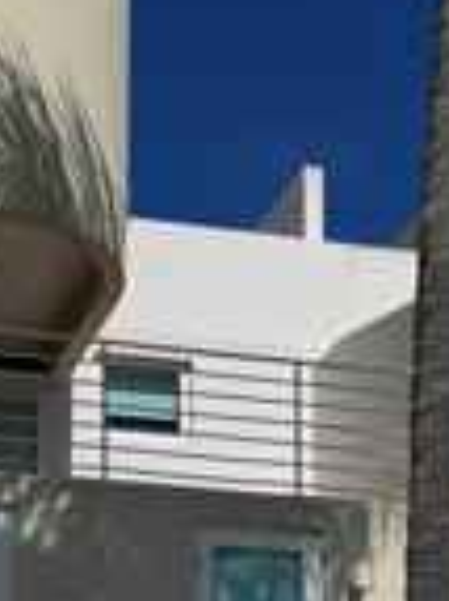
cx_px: 42
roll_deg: +0.3
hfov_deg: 14.5
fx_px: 1749
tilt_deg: +7.5
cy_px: 866
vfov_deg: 17.7
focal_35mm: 101
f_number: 1.78
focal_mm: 6.76
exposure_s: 1/12346
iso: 64
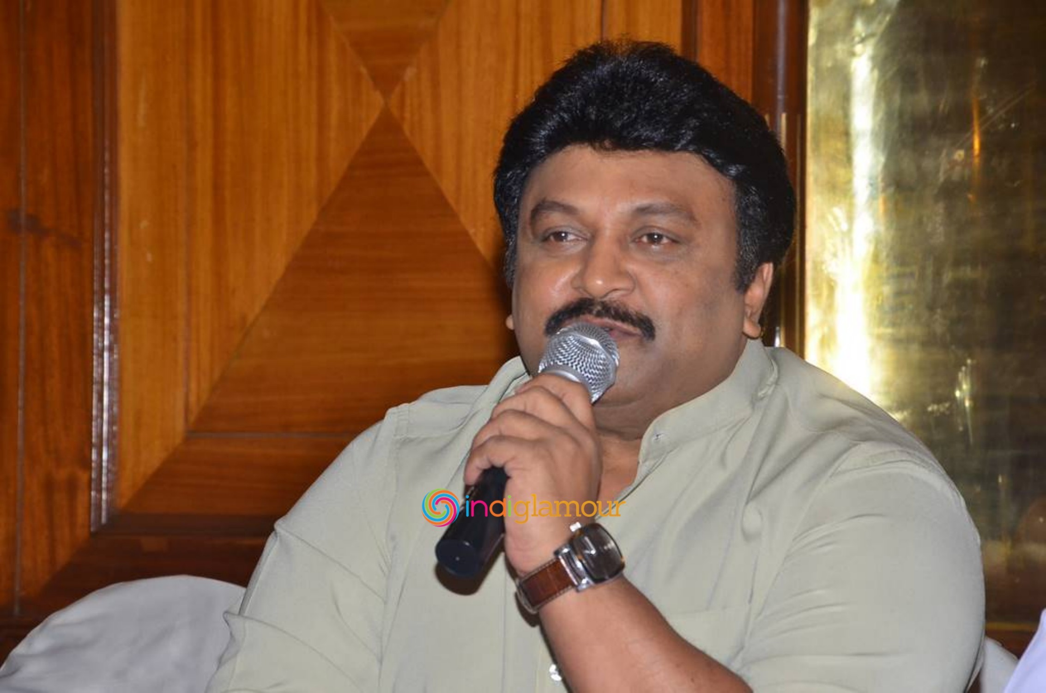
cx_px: 523
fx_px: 4262
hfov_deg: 14.0
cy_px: 346
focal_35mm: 147
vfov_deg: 9.3
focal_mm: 98
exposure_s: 1/125
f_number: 10
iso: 800
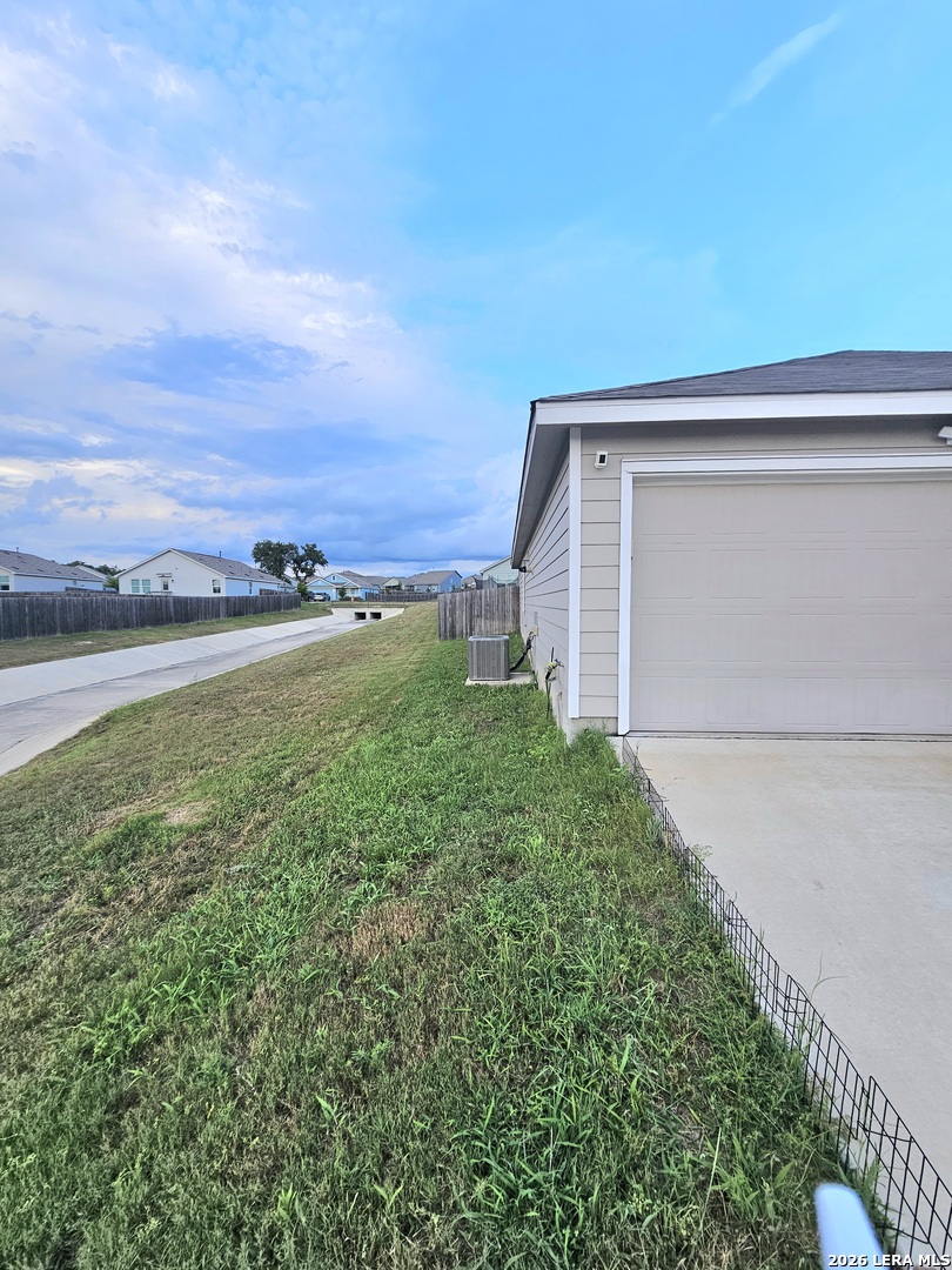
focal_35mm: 13
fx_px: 477
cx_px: 476
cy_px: 635
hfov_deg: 89.9
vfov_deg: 106.2
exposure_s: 1/189
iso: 50
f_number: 2.2
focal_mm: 2.2
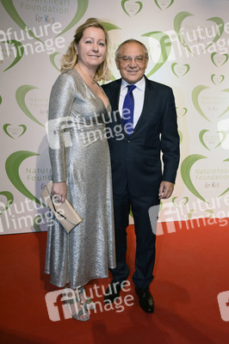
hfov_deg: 38.8
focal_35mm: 34
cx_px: 114
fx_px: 325
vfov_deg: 55.8
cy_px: 172
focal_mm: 34
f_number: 6.3
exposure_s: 1/125
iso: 2000
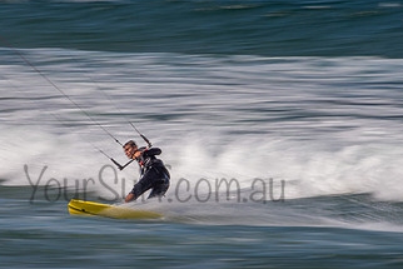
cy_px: 173
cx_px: 153
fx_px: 10079
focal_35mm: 900
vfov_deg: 1.5
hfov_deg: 2.3
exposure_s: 1/25
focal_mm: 500
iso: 64
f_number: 20
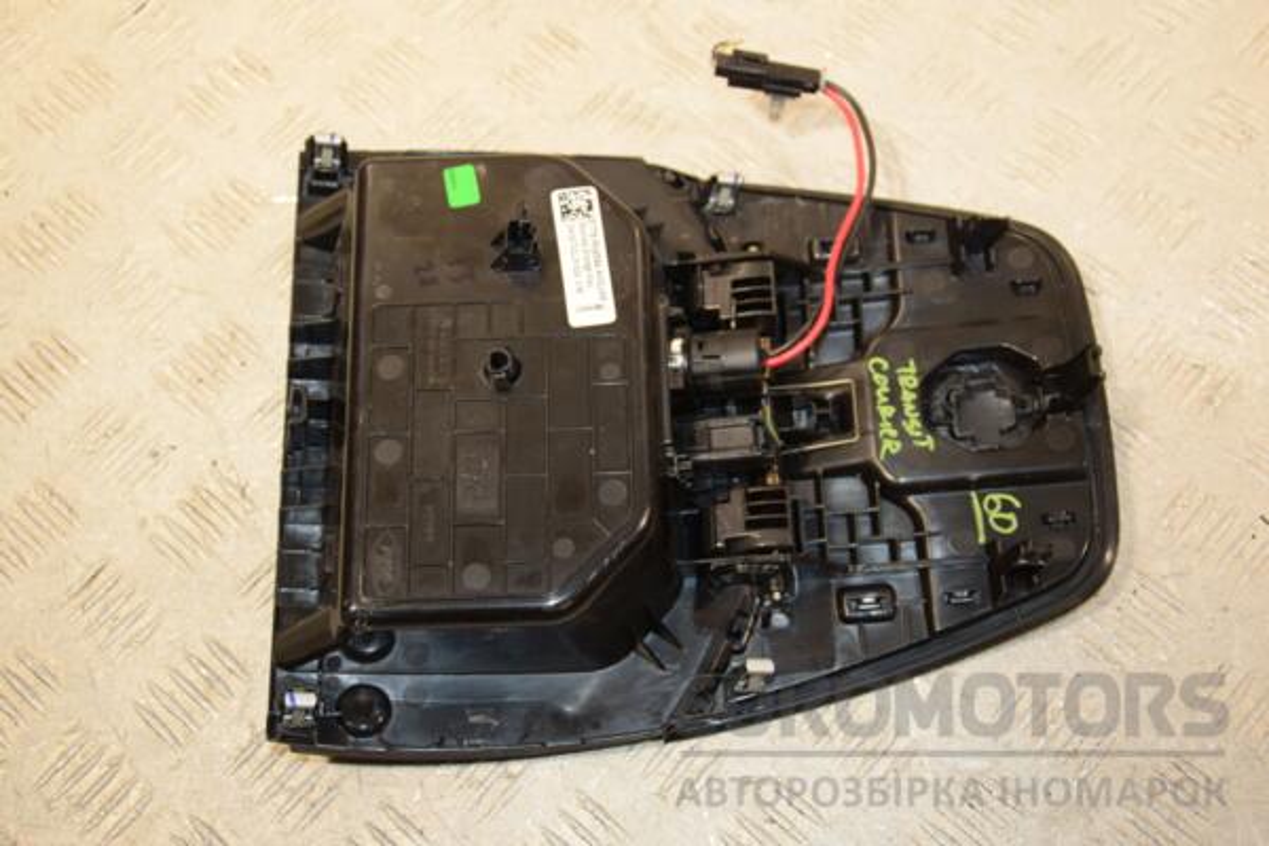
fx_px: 1586
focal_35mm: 45
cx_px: 634
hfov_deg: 43.6
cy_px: 423
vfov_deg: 29.9
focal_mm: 30
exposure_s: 1/200
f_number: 5
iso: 800
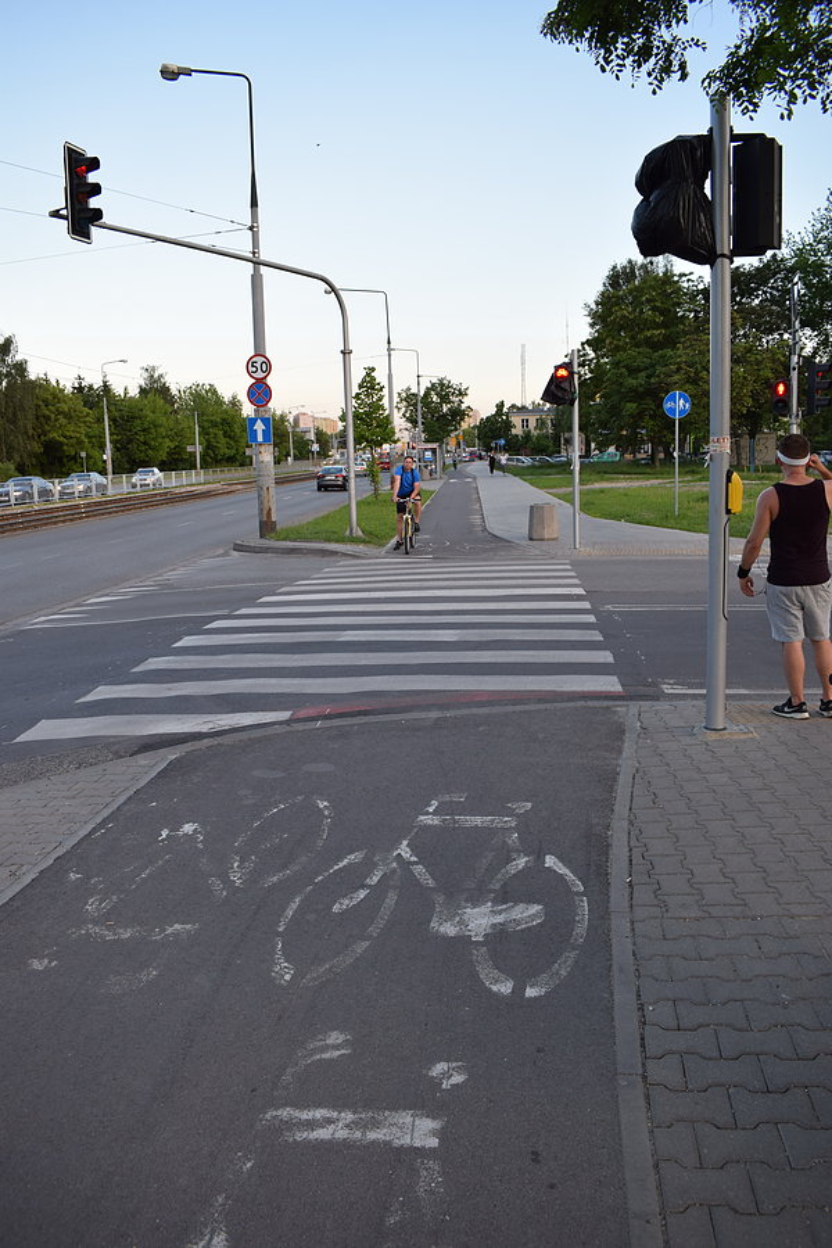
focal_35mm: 27
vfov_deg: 67.4
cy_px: 624
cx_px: 416
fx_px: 936
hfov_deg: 47.9
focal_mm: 18
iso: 400
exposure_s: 1/160
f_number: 6.3
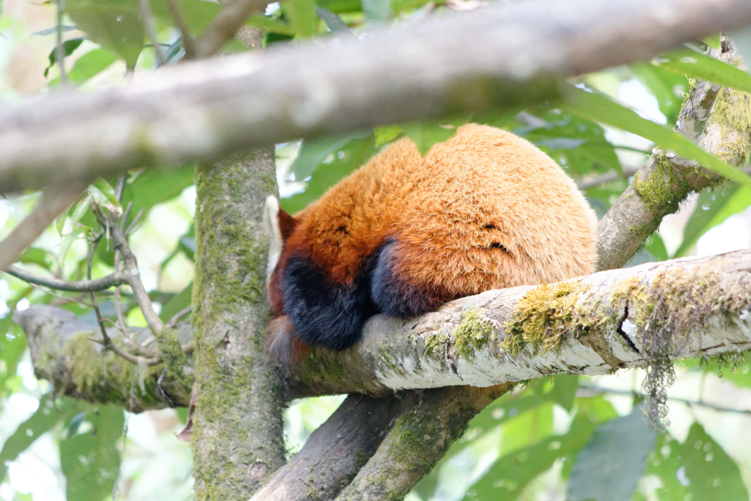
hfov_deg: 5.7
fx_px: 7509
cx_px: 376
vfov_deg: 3.8
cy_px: 250
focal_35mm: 360
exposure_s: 1/200
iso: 6400
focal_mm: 240
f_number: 5.3
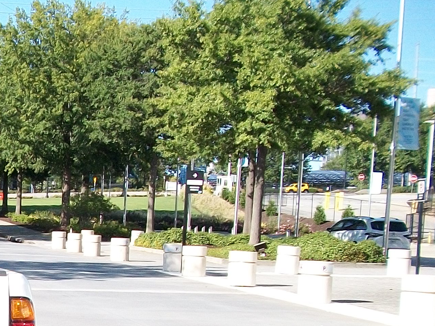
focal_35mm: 87
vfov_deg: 16.4
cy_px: 379
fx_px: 1093
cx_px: -153
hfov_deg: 20.3
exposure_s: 1/640
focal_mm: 5.7
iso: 80
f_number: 2.9
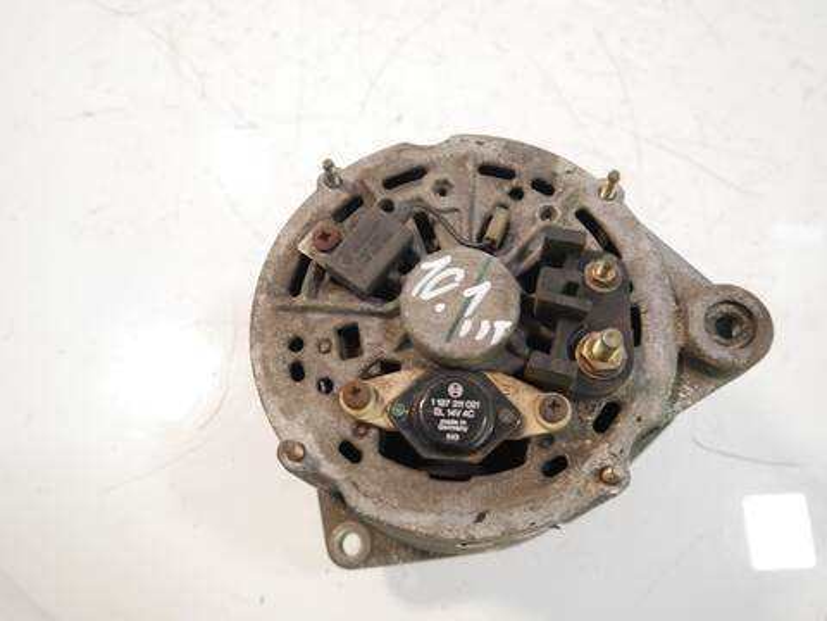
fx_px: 669
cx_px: 414
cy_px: 310
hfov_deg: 63.4
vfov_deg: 49.7
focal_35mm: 28
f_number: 3.5
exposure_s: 1/60
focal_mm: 14
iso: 640
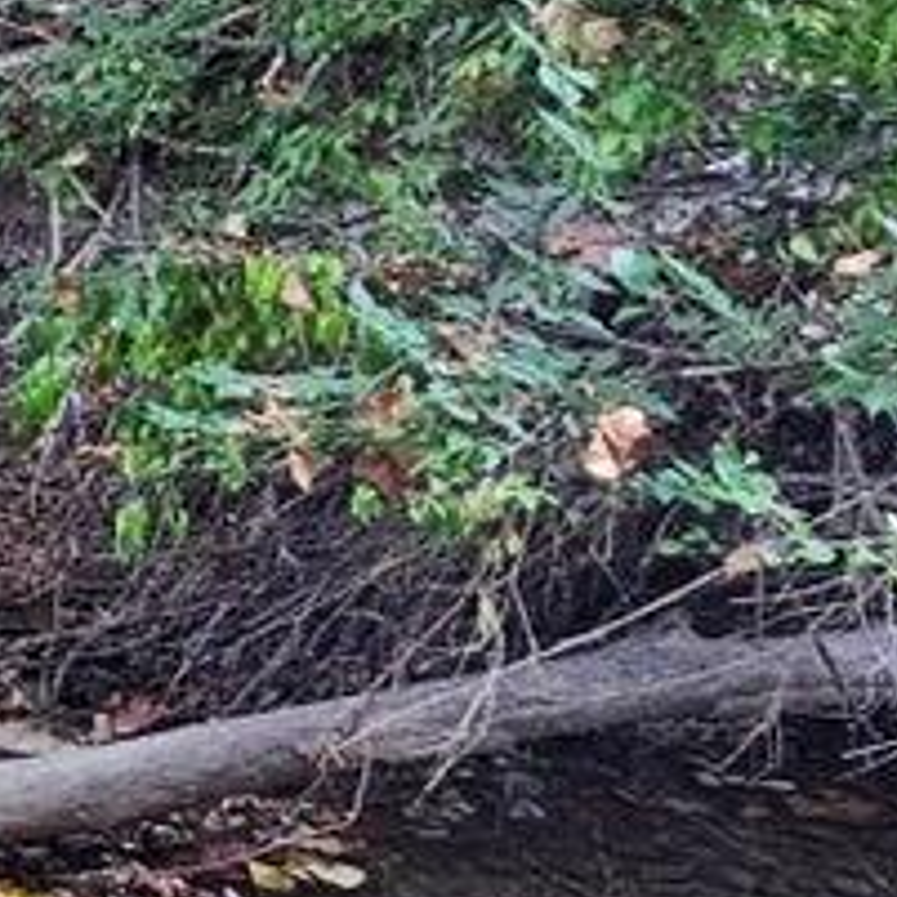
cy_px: 179
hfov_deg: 19.1
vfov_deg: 21.9
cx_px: -498
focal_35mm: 78
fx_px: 2287
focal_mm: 2.2
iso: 250
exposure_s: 1/66
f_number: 2.2
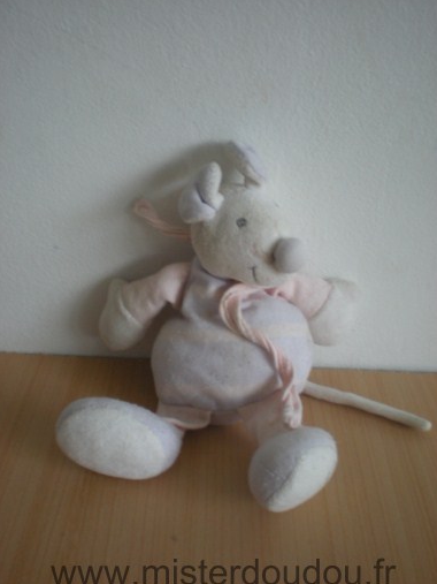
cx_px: 222
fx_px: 657
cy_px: 296
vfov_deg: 47.9
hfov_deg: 36.8
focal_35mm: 39
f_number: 3.1
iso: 200
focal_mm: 6.3
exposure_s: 1/9.9
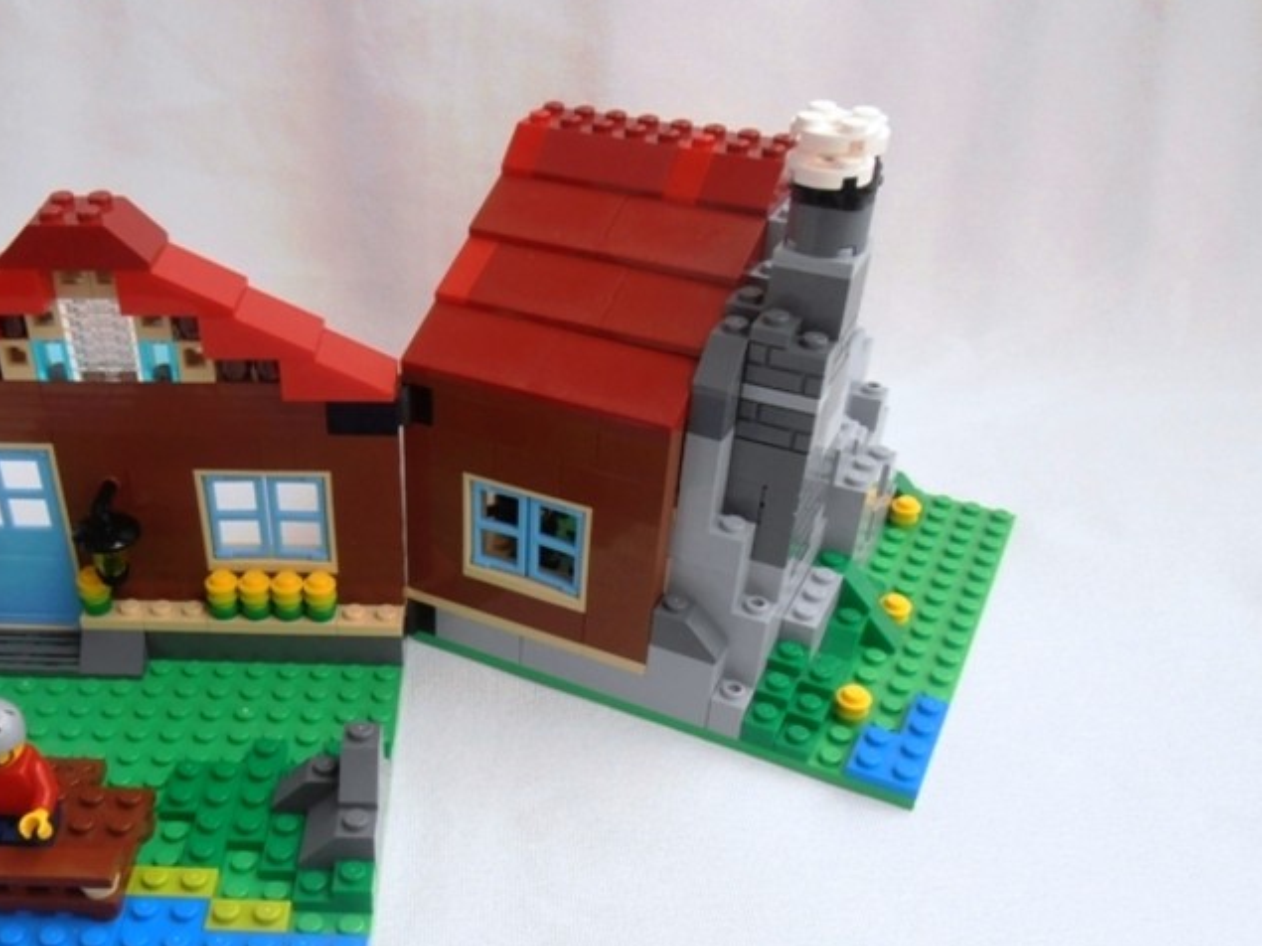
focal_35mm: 34
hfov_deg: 52.8
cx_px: 411
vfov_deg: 41.4
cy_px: 611
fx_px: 1239
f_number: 3
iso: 80
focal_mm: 4.2
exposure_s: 1/30
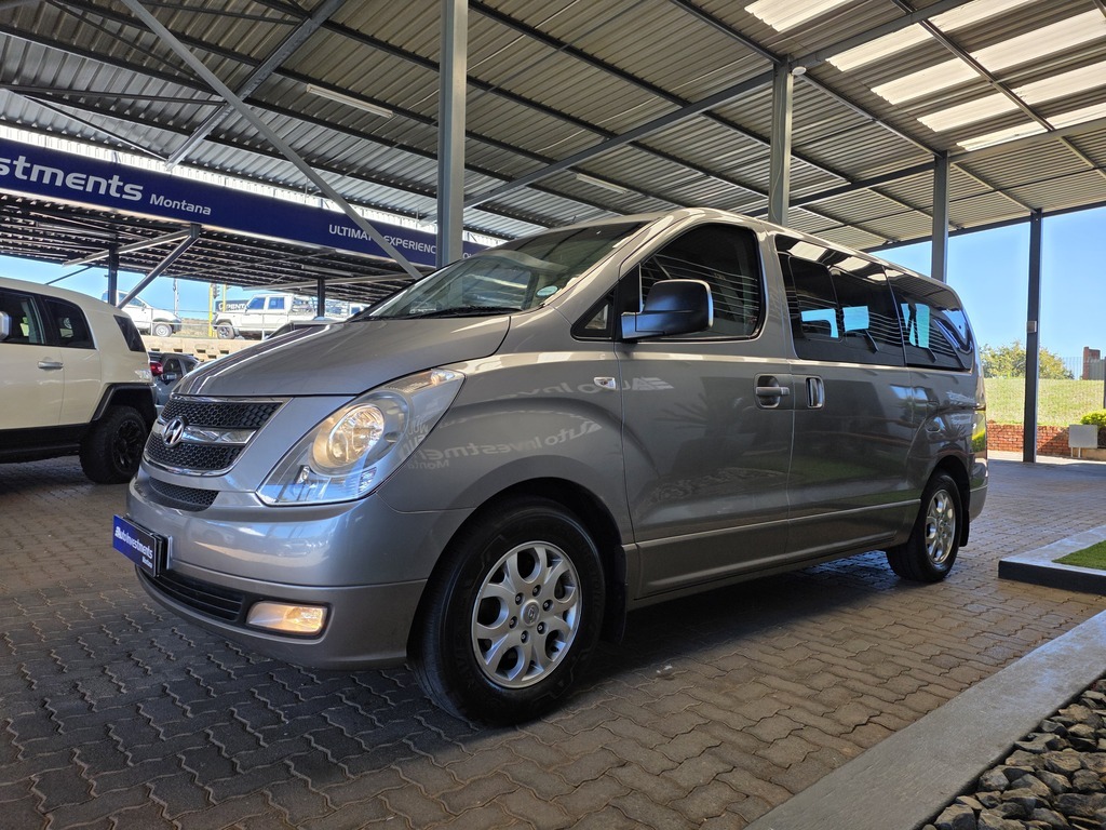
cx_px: 553
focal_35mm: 23
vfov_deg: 58.9
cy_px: 415
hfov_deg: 73.9
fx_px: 735
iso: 40
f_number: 1.7
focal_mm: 6.25
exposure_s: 1/359
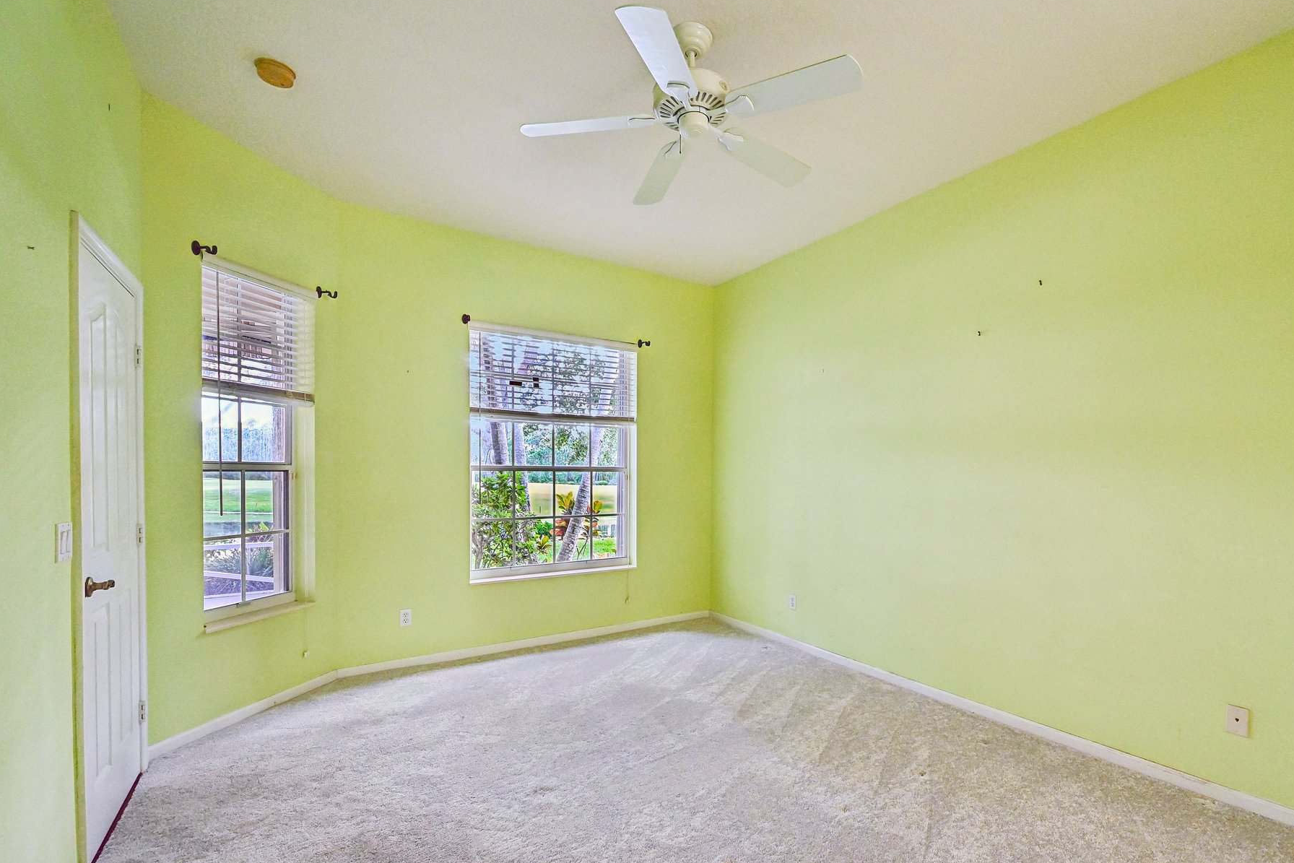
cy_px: 482
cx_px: 714
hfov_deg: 96.4
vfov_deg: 73.5
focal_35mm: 16
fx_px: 575
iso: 2500
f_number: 8
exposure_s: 1/100
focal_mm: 14
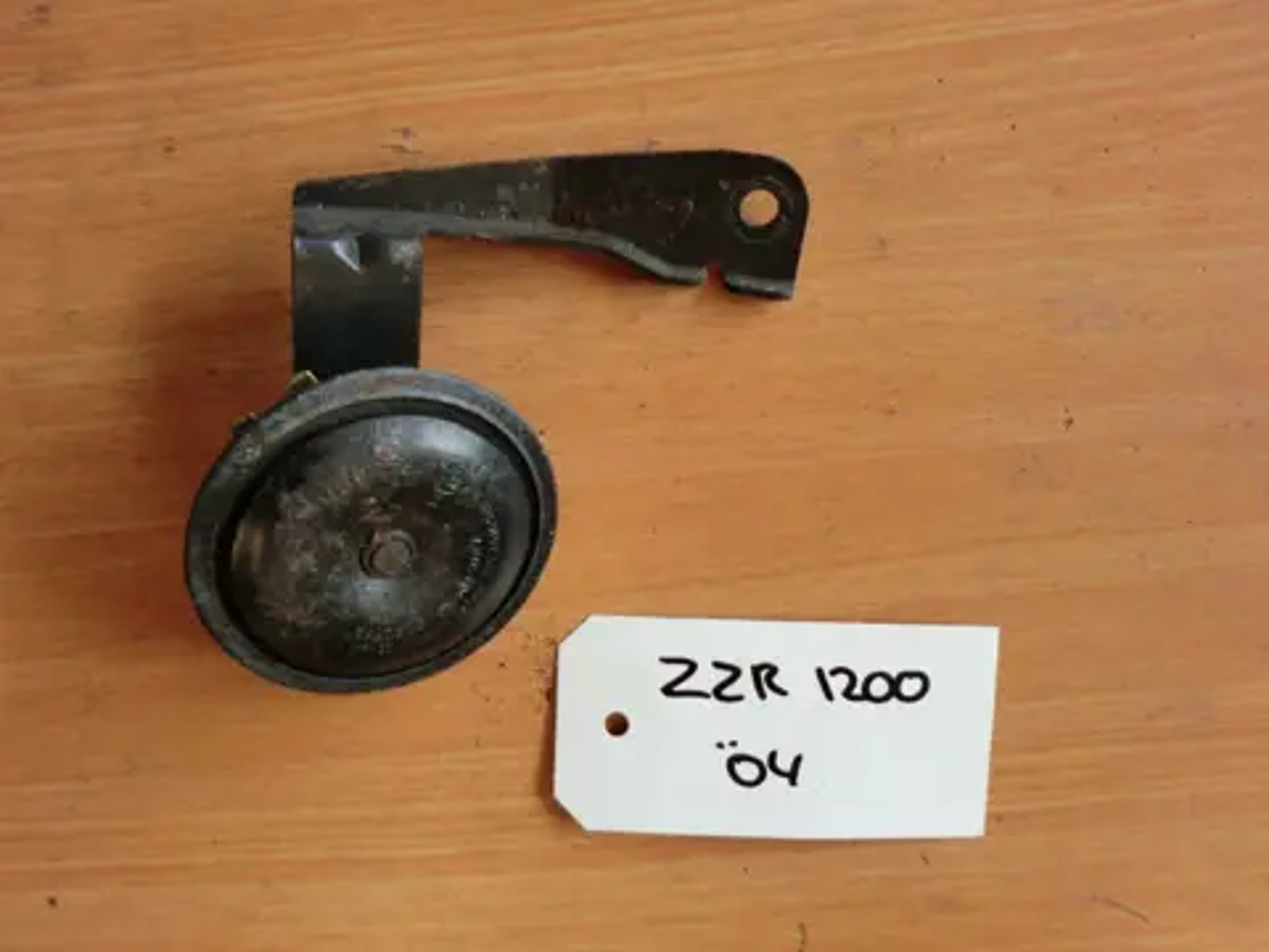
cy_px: 476
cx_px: 634
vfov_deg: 51.4
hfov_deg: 65.3
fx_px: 990
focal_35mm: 27
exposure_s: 1/60
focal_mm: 4.9
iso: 100
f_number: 3.2
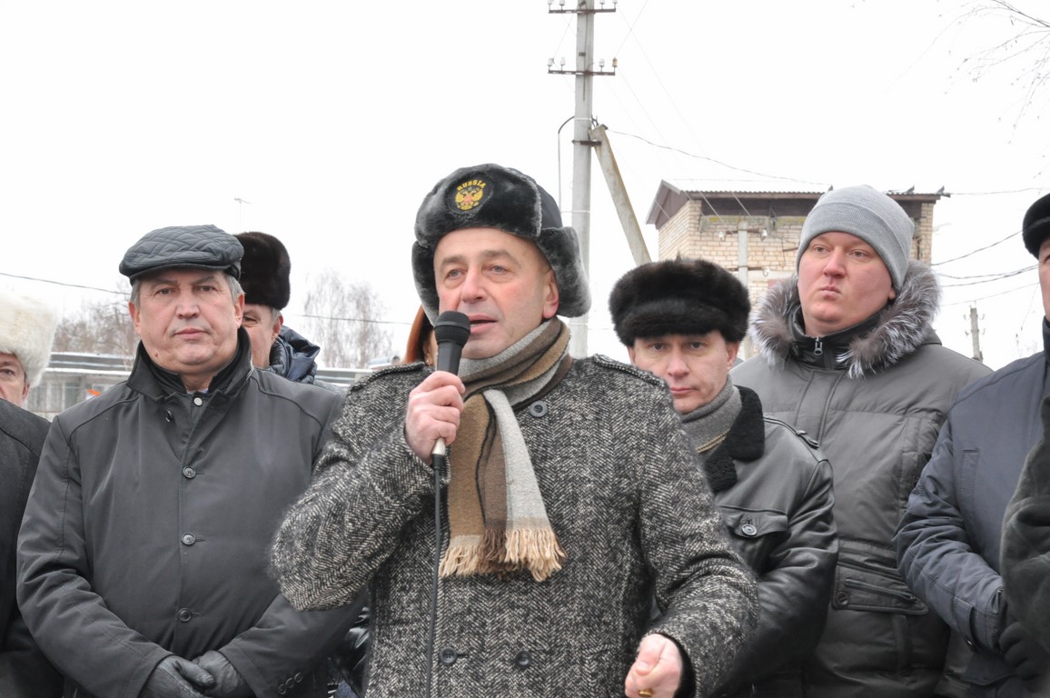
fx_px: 2709
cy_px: 349
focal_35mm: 93
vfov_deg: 14.7
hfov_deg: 21.9
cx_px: 525
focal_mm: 62
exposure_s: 1/50
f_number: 4.8
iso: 800
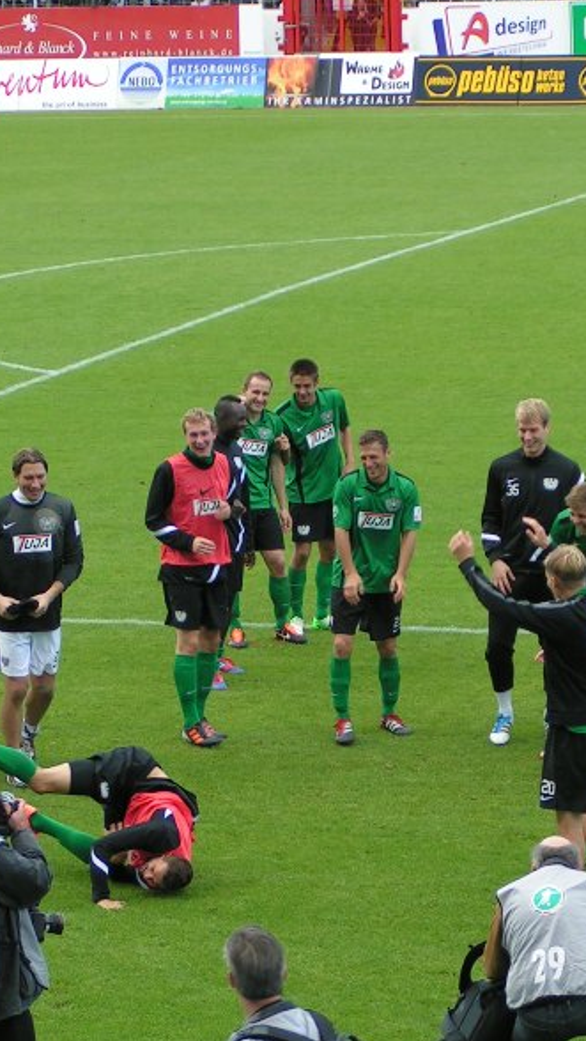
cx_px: 345
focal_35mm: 160
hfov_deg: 7.6
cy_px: 513
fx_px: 4417
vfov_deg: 13.4
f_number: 3.5
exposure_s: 1/125
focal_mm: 16.6
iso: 50
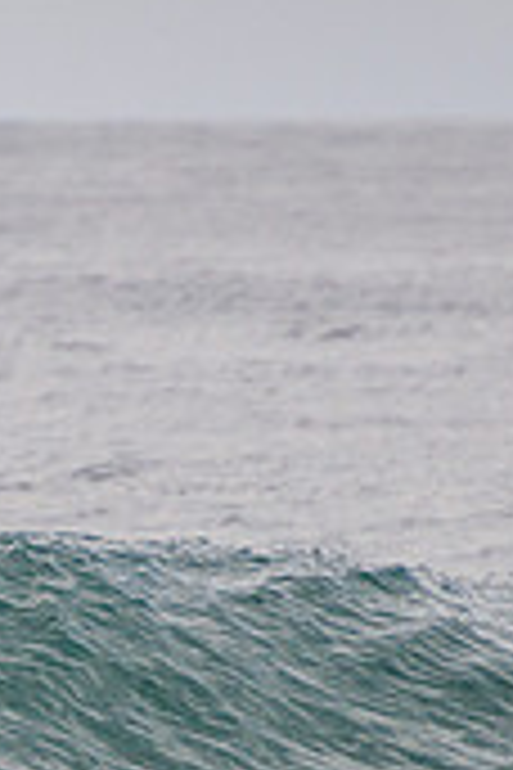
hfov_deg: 0.7
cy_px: 831
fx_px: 39925
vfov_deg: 1.1
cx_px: -128
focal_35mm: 1868
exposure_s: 1/2000
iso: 320
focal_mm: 400
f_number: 5.6
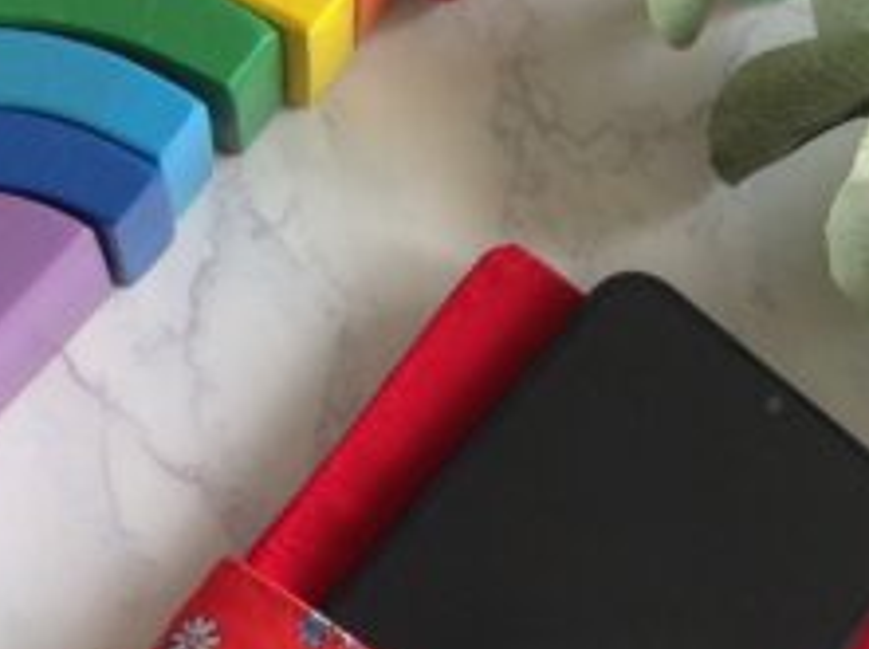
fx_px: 2682
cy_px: 759
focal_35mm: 107
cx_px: 446
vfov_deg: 13.4
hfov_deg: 18.4
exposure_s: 1/124
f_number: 2.4
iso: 50
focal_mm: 4.28
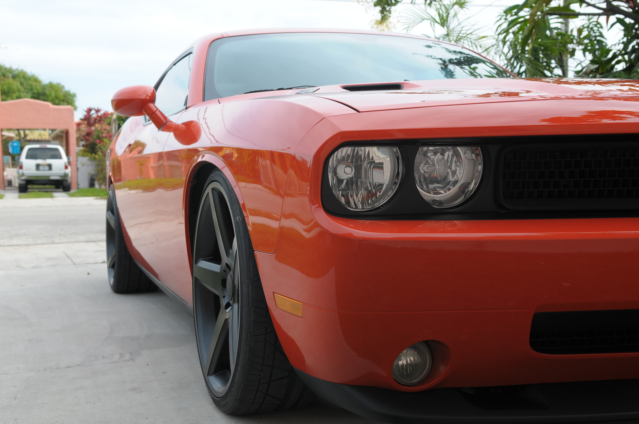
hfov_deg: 43.7
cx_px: 320
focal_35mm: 45
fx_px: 798
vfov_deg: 29.8
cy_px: 212
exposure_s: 1/160
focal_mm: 30
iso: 200
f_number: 6.3
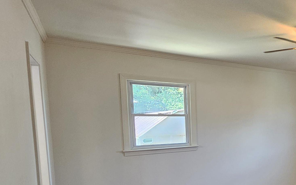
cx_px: 294
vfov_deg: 41.8
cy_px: 140
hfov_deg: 51.9
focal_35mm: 29
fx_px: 234
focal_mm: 2.2
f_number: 2.2
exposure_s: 1/60
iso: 250
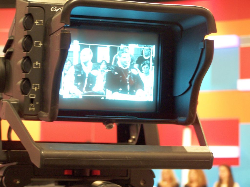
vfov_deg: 15.7
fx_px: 679
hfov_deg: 20.9
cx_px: 125
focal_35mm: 94
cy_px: 94
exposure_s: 1/10
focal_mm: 15.6
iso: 140
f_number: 3.2
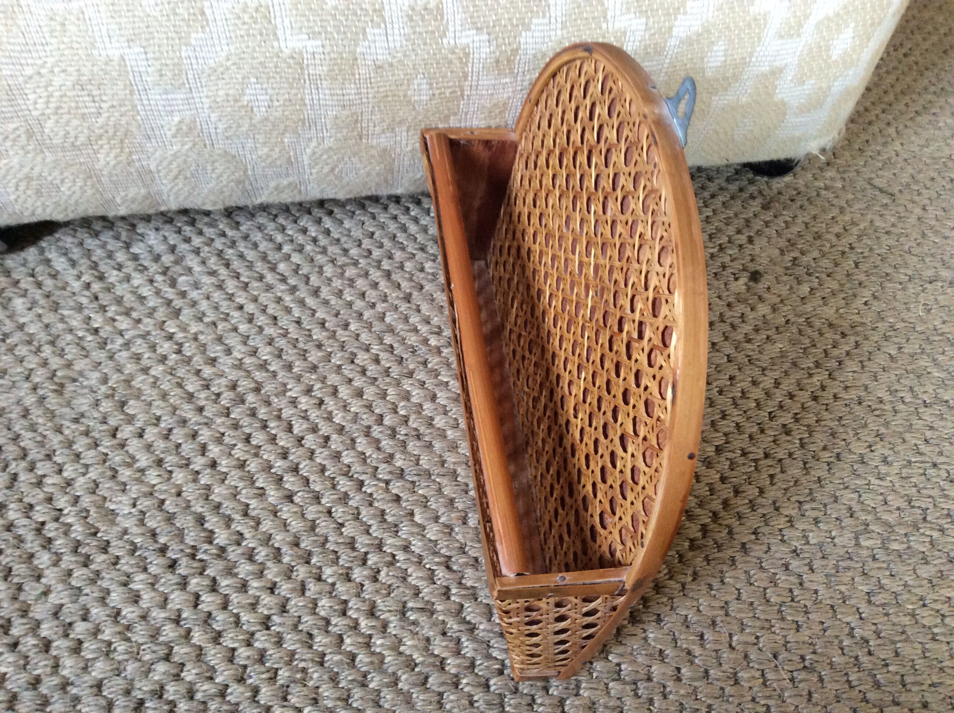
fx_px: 881
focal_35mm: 32
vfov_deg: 44.1
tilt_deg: -54.4
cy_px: 356
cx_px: 477
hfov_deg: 56.9
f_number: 2.4
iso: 160
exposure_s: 1/25
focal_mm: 3.3
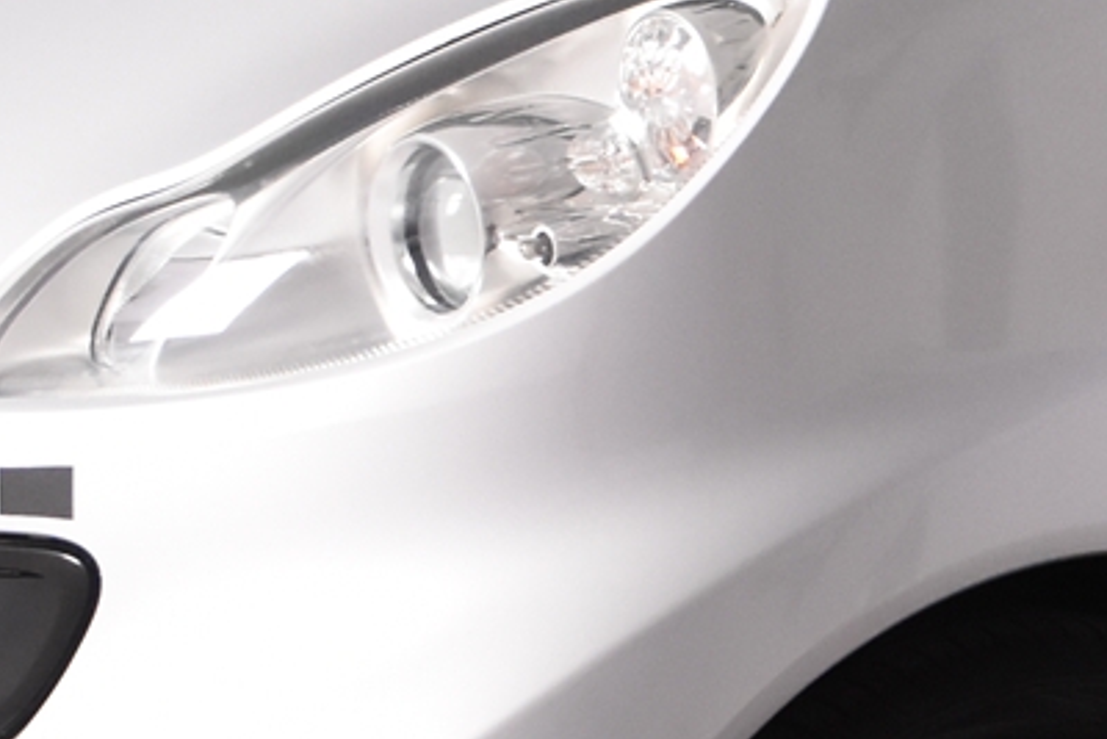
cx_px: 1212
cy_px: 313
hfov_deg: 10.9
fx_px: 5752
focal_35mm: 187
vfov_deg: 7.3
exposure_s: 1/80
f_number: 4.5
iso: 1600
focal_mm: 26
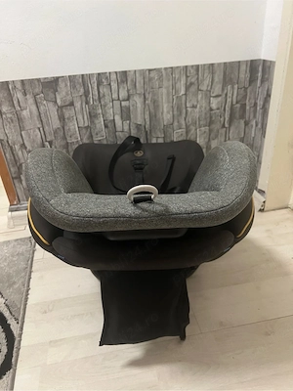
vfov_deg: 67.3
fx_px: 293
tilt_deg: -29.1
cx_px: 146
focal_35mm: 26
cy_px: 196
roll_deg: +3.0
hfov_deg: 53.1
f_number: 1.5
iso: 320
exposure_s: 1/50
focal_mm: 5.7
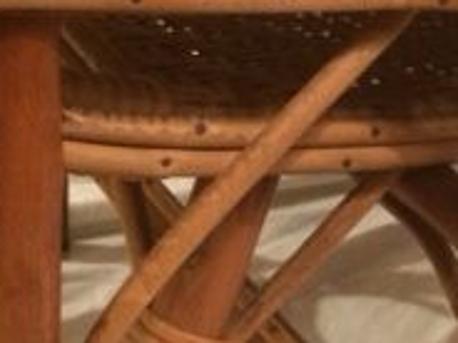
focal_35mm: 101
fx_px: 1336
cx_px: 381
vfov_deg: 14.6
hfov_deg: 19.2
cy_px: 226
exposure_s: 1/17
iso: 320
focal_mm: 4.15
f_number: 2.2
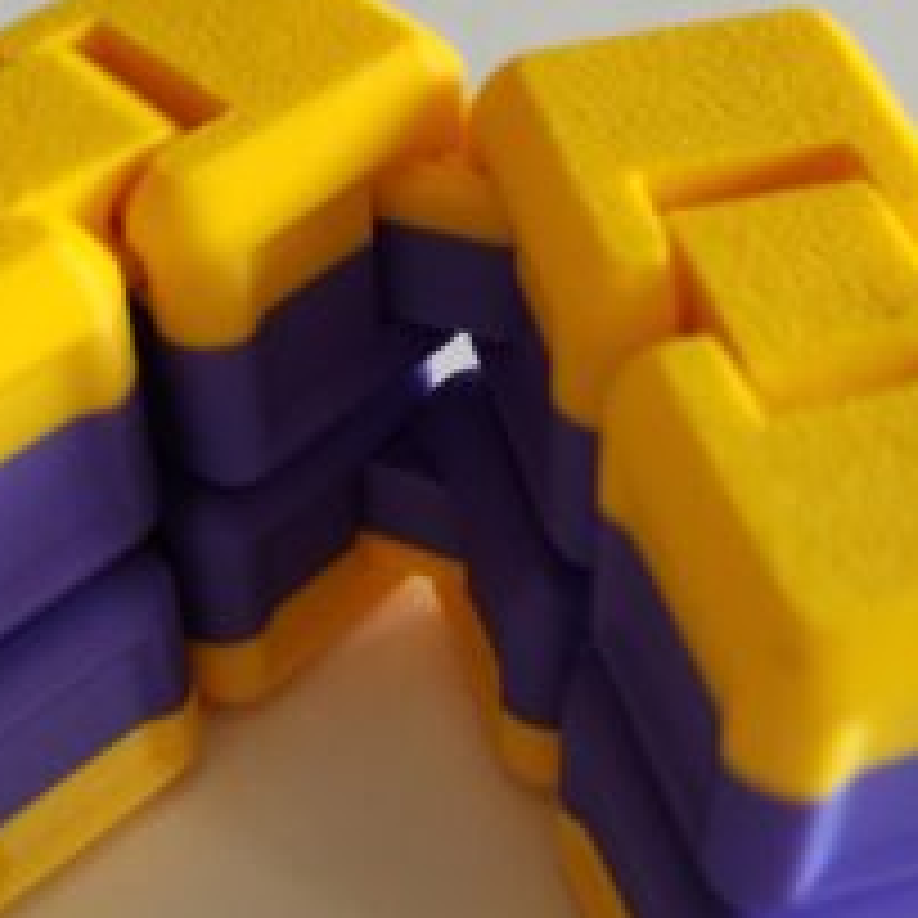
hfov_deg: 32.2
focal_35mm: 53
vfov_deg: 31.6
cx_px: 436
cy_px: 695
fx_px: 1590
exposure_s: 1/120
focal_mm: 5.4
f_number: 1.8
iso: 640
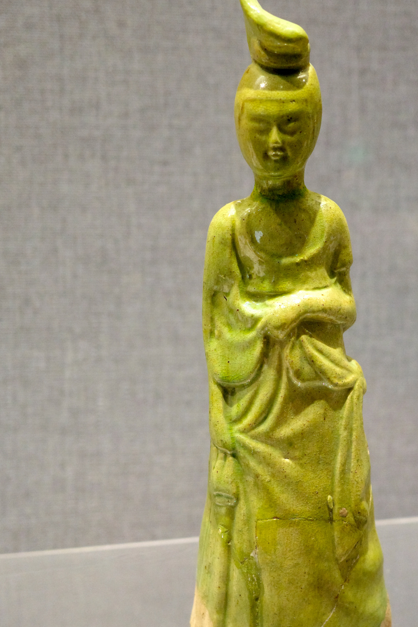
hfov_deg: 22.9
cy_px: 314
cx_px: 280
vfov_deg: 33.9
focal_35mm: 59
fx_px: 1028
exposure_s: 1/40
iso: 2000
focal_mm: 26
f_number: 2.8
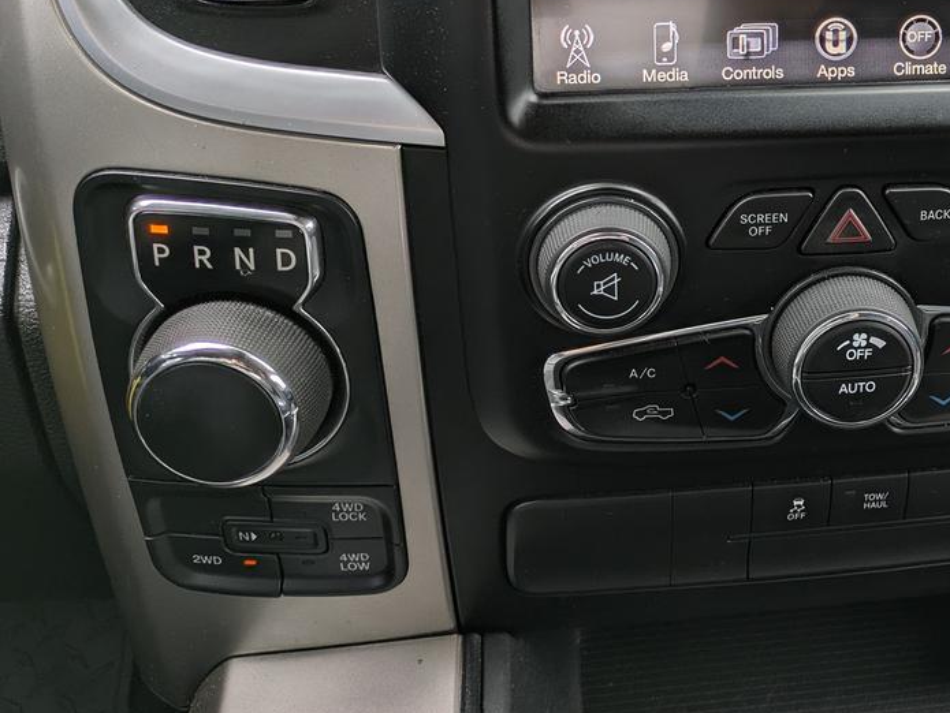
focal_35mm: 46
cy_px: 94
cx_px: 809
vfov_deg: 30.4
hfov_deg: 39.0
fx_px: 1263
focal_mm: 5.43
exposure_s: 1/149
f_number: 1.89
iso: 42
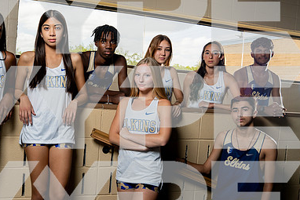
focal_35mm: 44
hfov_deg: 44.0
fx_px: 367
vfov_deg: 30.5
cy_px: 108
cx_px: 104
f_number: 4.5
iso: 320
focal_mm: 29
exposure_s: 1/250
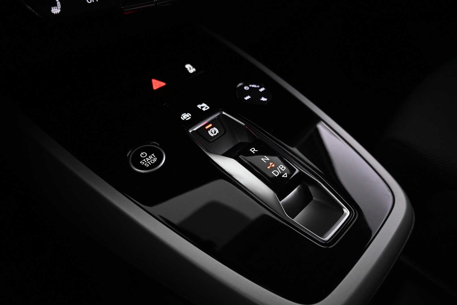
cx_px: 228
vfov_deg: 53.1
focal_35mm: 24
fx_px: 305
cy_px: 152
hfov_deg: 73.7
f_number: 3.5
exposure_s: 1/50
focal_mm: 16
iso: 1600
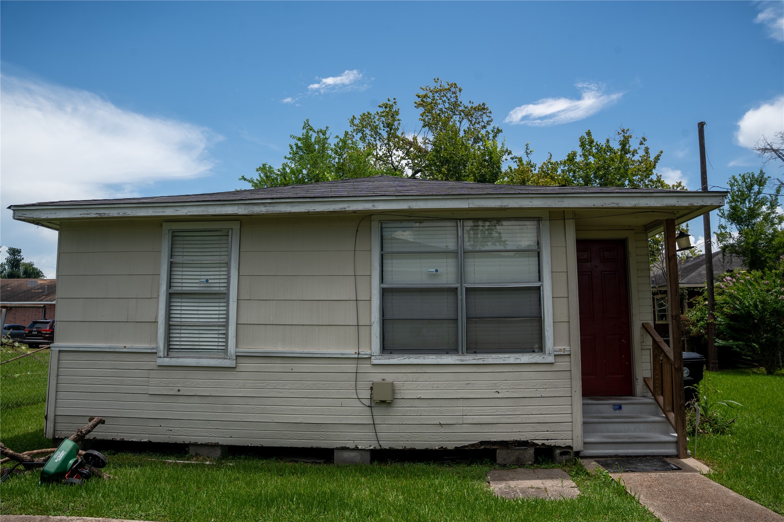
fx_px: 523
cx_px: 392
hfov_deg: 73.7
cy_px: 261
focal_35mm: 24
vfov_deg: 53.1
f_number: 8
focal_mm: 24
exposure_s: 1/1250
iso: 100
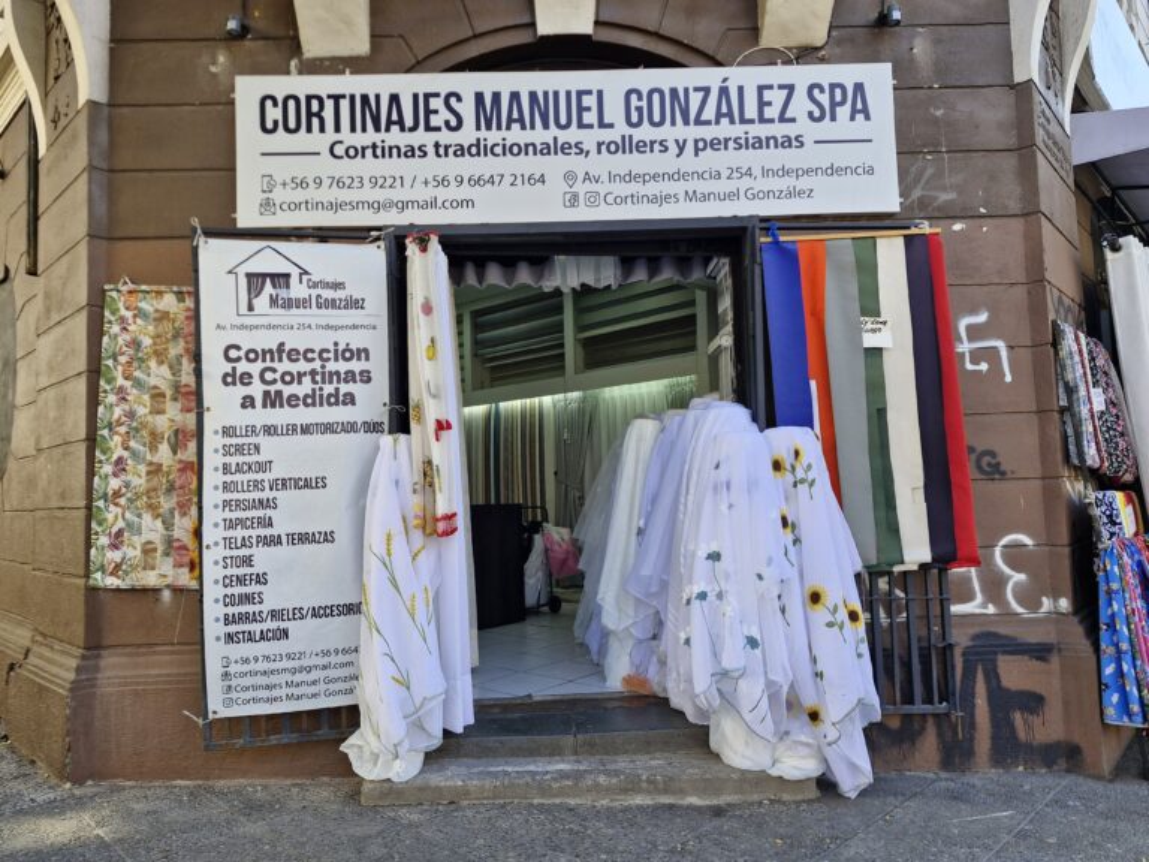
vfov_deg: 58.9
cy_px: 431
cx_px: 574
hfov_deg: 73.9
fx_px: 763
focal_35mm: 23
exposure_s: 1/185
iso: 50
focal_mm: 5.54
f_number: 1.8
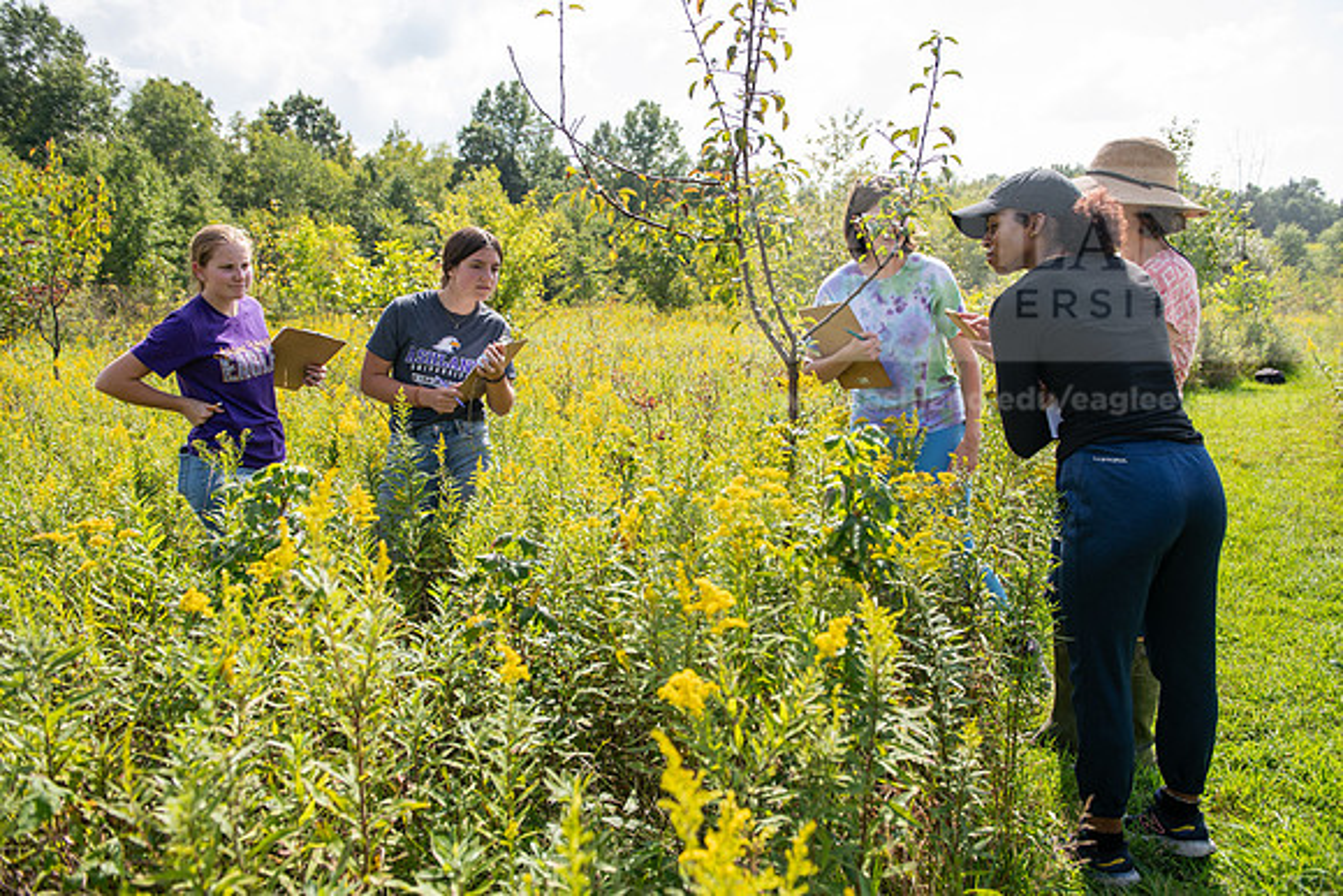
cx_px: 672
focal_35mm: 28
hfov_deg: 65.5
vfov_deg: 46.4
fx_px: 1045
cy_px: 448
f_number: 4
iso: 80
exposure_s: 1/320
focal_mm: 28
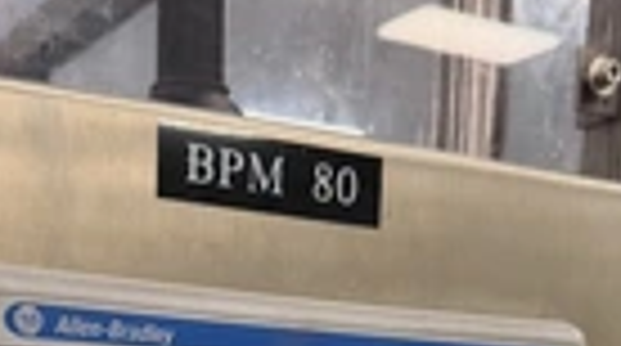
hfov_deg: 27.9
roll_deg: +0.9
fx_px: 1249
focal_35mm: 76
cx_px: 266
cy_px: 647
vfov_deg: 13.8
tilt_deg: -7.0
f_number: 1.78
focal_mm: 6.76
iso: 200
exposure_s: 1/60
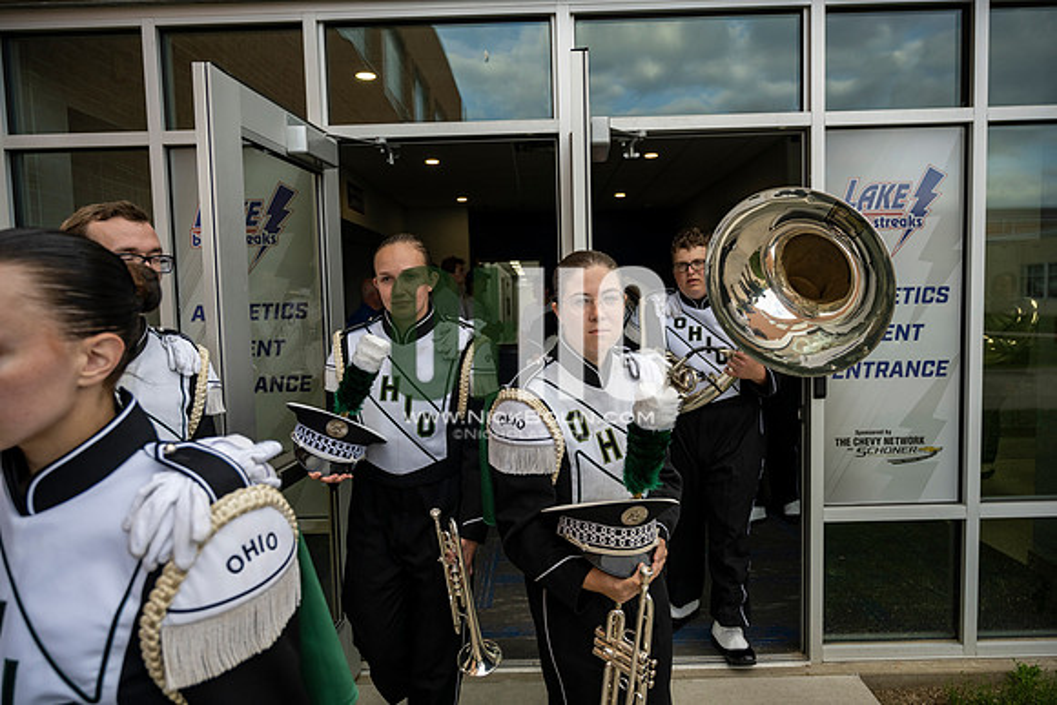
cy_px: 352
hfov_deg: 73.7
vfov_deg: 53.2
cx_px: 528
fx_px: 705
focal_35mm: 24
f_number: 4
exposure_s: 1/800
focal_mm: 24
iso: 400
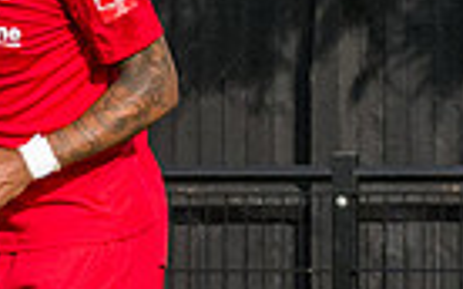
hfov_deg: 1.2
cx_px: 163
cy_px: 113
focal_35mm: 1777
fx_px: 22404
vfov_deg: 0.7
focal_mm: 135
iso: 400
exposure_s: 1/3200
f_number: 5
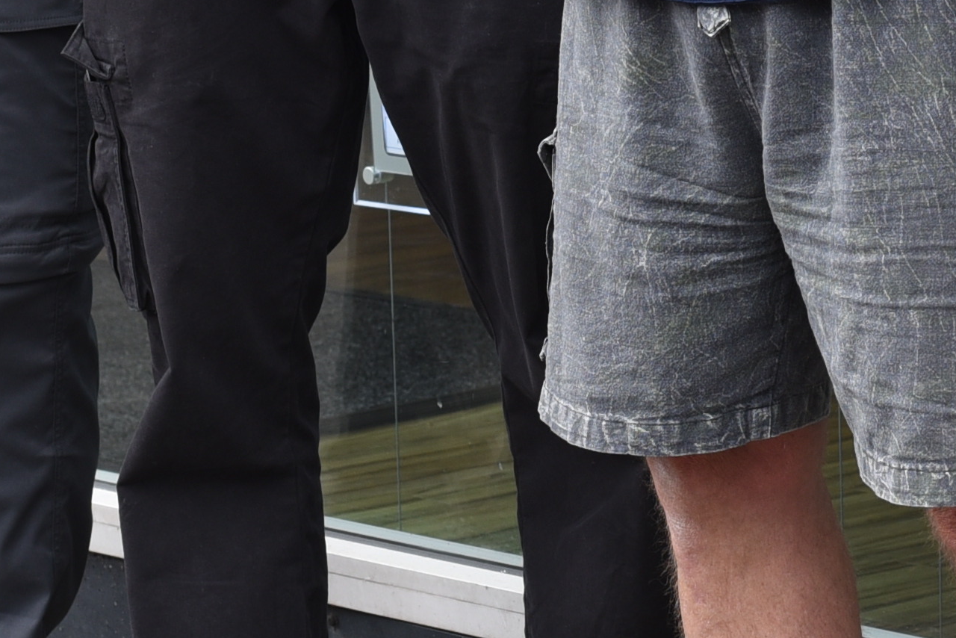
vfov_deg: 5.8
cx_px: 534
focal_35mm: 235
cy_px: 25
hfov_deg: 8.8
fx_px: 6242
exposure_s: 1/160
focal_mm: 50
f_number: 6.3
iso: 200
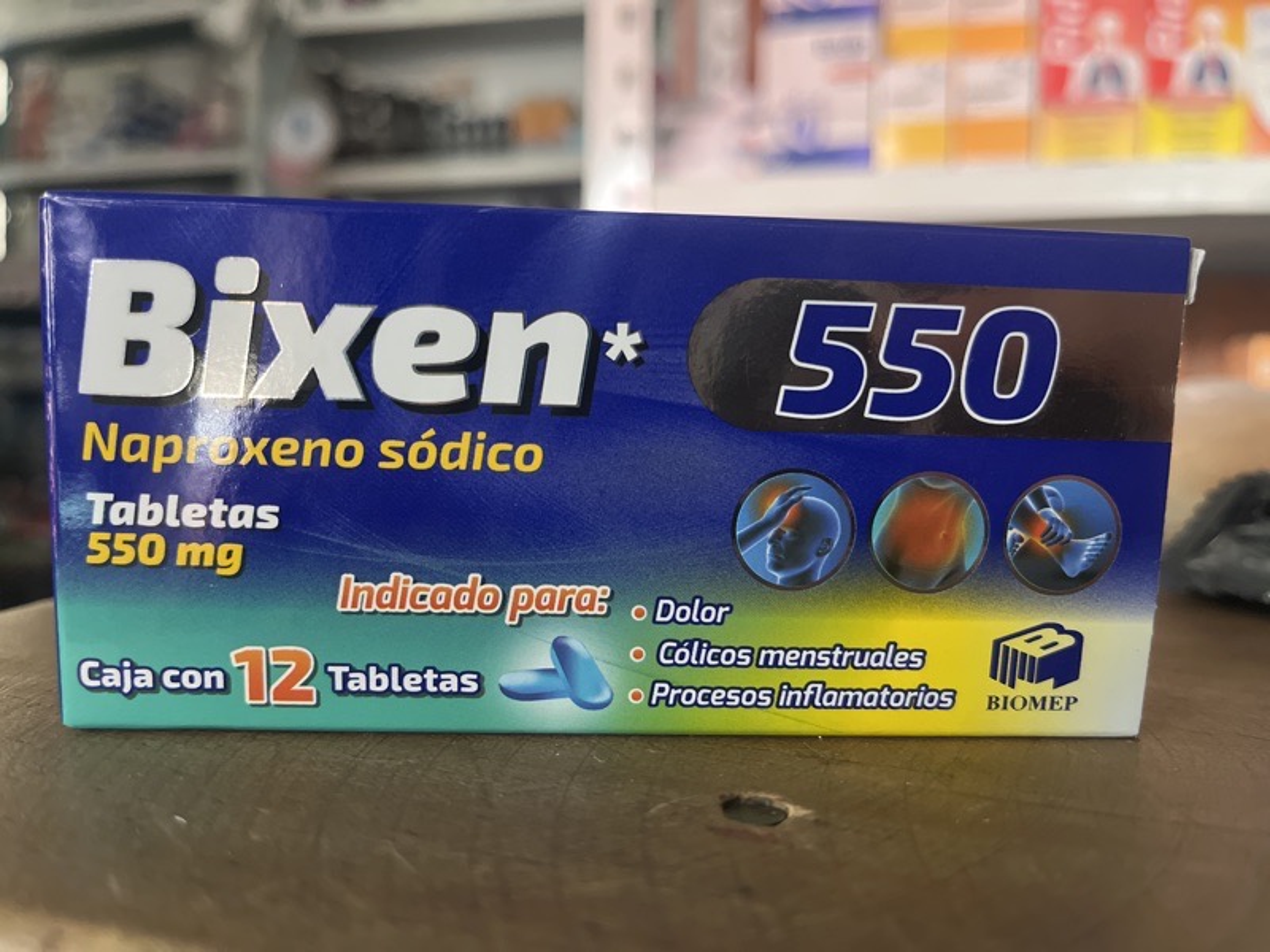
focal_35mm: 26
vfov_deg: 53.1
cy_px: 476
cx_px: 635
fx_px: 954
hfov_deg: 67.3
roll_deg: -0.9
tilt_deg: -4.8
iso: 640
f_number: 1.6
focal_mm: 5.1
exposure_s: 1/38
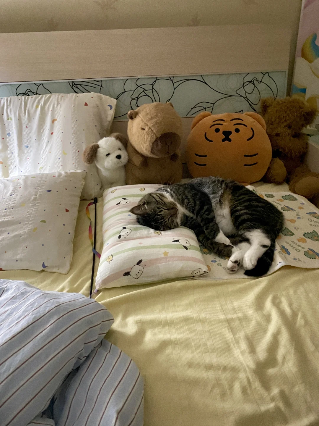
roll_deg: +2.4
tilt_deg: -28.6
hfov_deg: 53.1
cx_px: 160
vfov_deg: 67.3
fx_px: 319
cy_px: 213
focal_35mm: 26
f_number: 1.8
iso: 2000
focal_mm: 4.25
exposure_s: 1/15
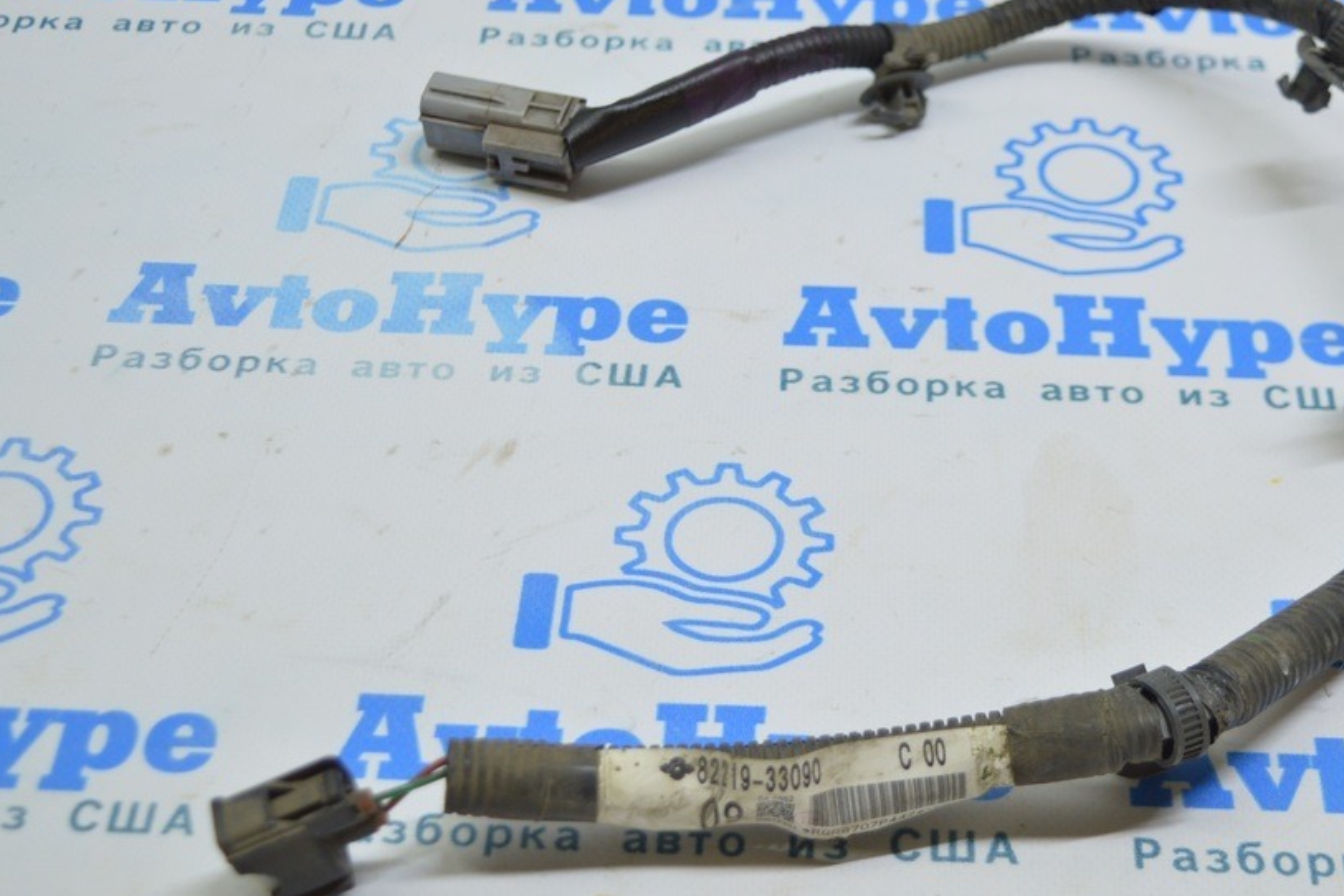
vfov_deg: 20.0
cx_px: 790
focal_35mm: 68
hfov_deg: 29.6
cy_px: 417
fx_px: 2538
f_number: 4.8
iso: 400
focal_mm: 36
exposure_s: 1/50
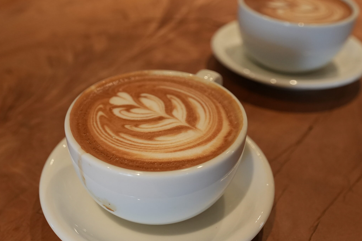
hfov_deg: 43.5
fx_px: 453
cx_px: 151
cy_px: 109
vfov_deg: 29.9
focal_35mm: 45
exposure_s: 1/160
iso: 1600
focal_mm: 24
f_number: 3.2
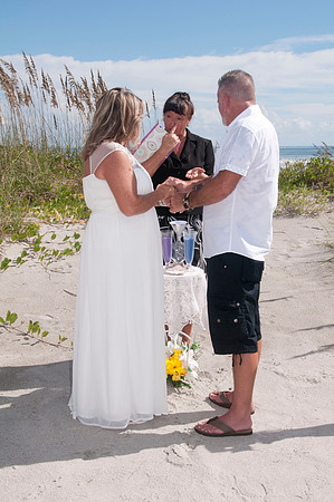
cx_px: 167
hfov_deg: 26.4
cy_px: 251
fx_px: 711
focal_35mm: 51
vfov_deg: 38.9
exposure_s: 1/250
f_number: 13
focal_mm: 34
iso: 100
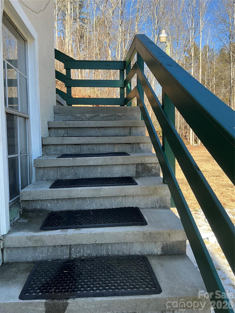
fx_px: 253
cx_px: 118
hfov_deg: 49.7
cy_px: 156
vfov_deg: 63.4
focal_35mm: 28
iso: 25
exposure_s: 1/370
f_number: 1.8
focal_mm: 3
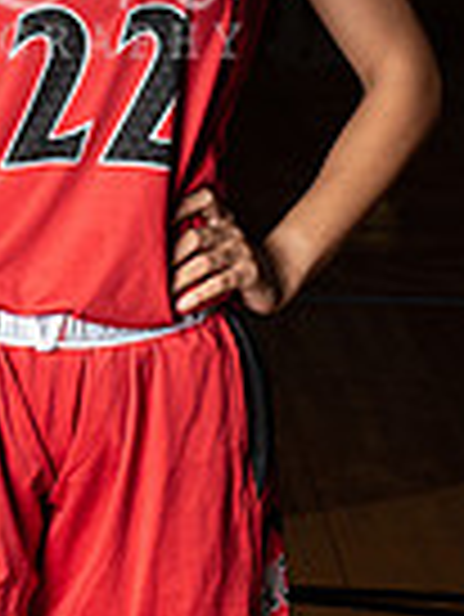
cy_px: -166
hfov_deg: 6.7
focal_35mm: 221
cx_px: 54
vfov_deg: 8.8
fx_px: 3944
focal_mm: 70
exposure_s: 1/200
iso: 320
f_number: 14
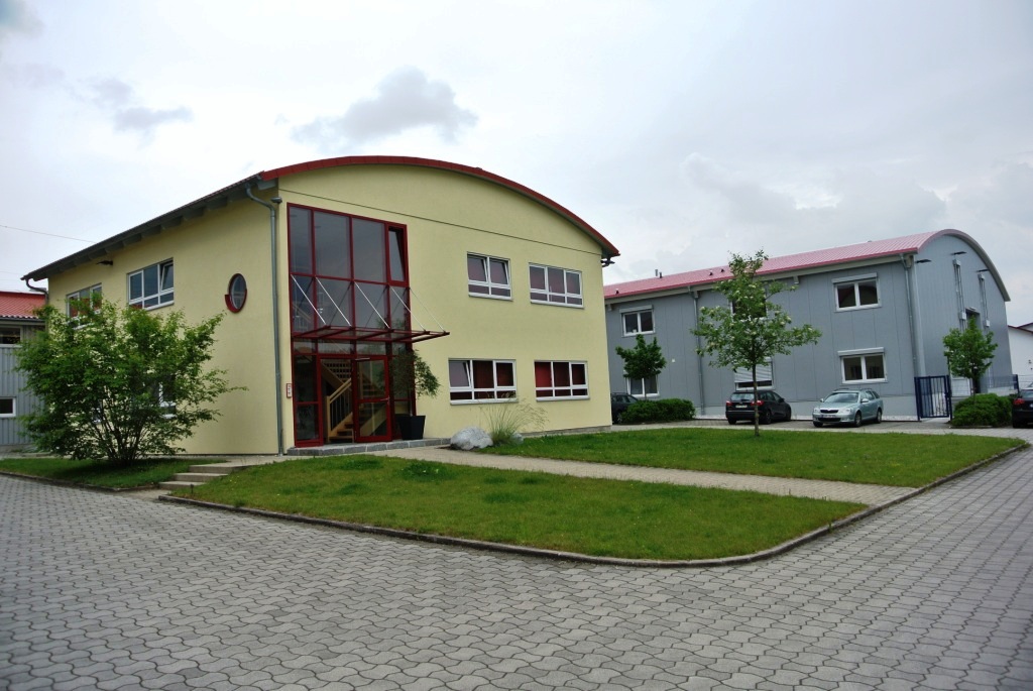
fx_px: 776
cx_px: 516
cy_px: 346
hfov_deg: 67.3
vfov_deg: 48.0
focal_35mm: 27
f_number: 4
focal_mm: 10
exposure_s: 1/500
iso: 100
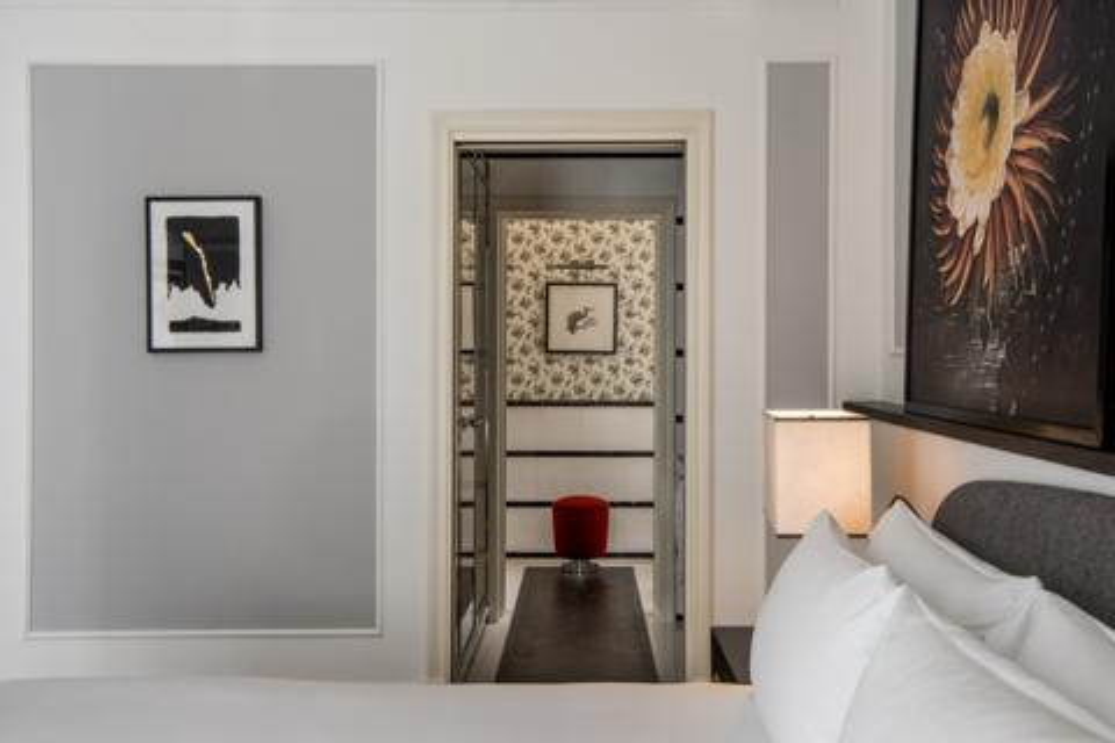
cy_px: 372
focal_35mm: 38
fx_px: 1177
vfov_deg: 35.1
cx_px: 558
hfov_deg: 50.7
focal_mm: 38
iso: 500
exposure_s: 1/13
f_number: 14
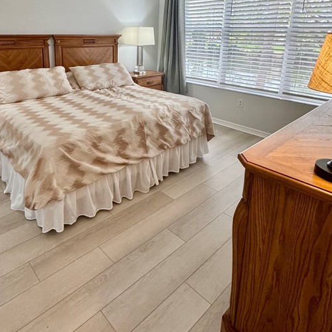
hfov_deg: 62.2
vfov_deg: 60.1
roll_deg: -0.4
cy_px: 90
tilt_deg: -13.0
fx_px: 271
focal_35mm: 25
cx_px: 129
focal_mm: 2.22
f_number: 2.2
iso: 200
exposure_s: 1/120
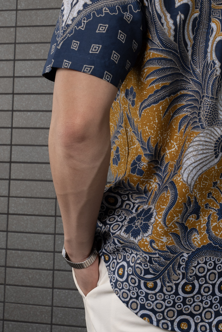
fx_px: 785
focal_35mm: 85
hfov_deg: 16.0
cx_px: 171
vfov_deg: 23.6
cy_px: 73
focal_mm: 40.4
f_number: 8
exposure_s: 1/125
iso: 160
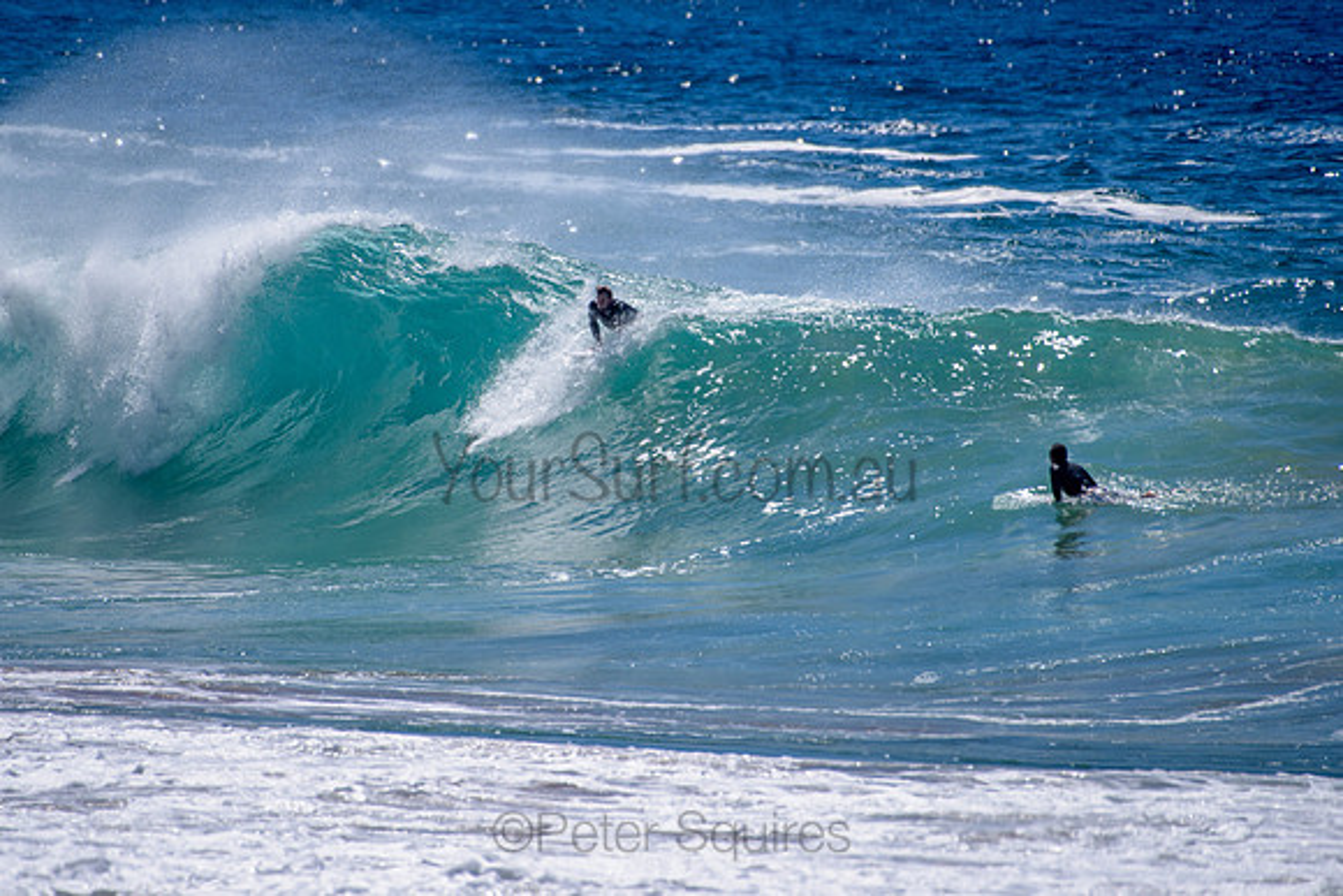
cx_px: 623
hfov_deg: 3.4
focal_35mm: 613
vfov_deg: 2.2
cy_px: 347
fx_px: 22866
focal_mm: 500
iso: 80
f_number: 5.6
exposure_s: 1/2000
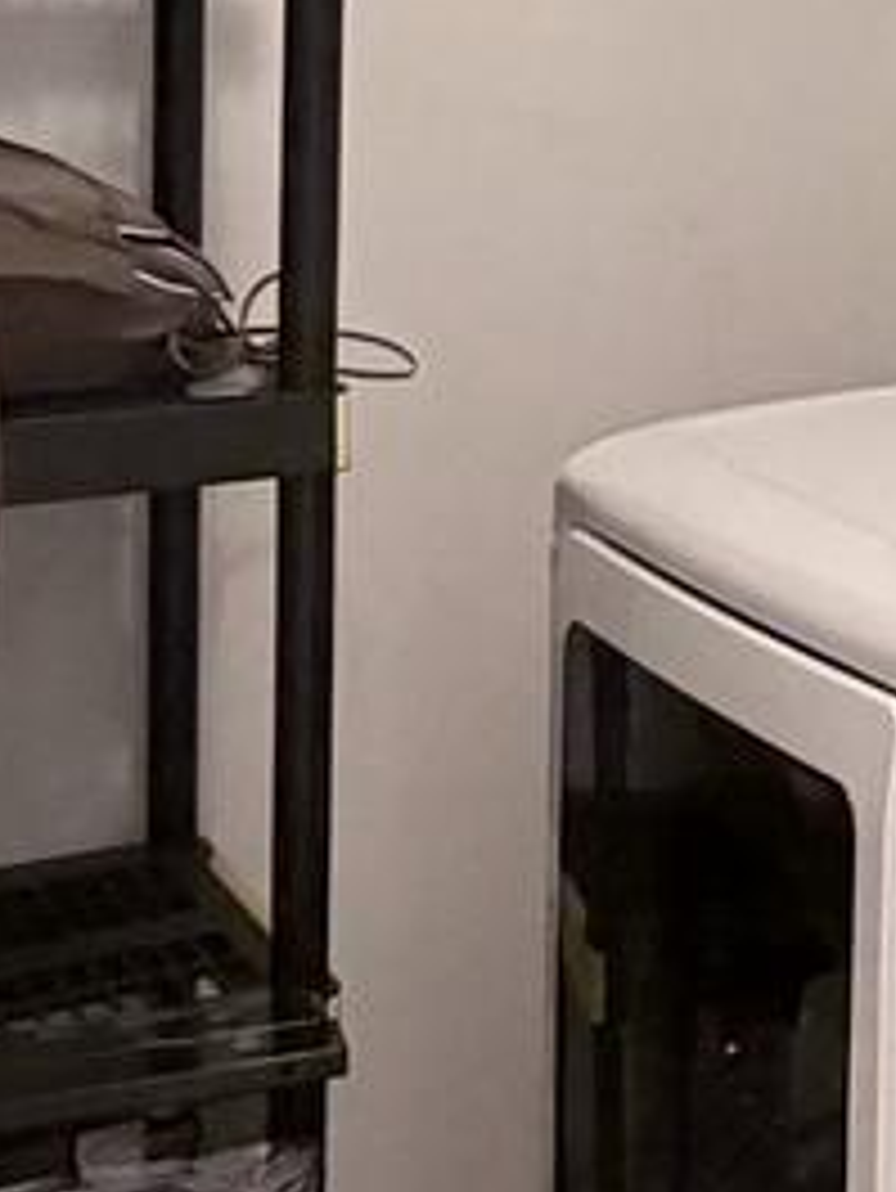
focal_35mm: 81
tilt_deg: -1.4
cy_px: 45
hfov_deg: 16.6
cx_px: 1346
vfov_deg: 23.3
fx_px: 2793
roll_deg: -1.3
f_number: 2.2
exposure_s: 1/60
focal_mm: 2.22
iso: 500
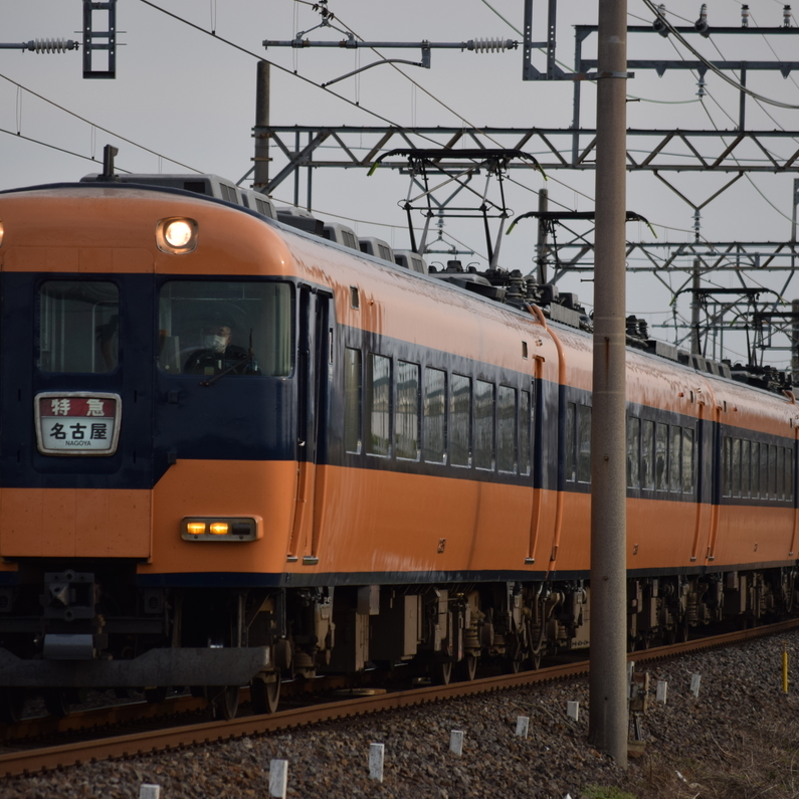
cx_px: 385
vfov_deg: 6.7
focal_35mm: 260
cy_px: 401
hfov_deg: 6.7
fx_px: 6780
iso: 200
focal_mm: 135
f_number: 5
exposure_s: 1/800
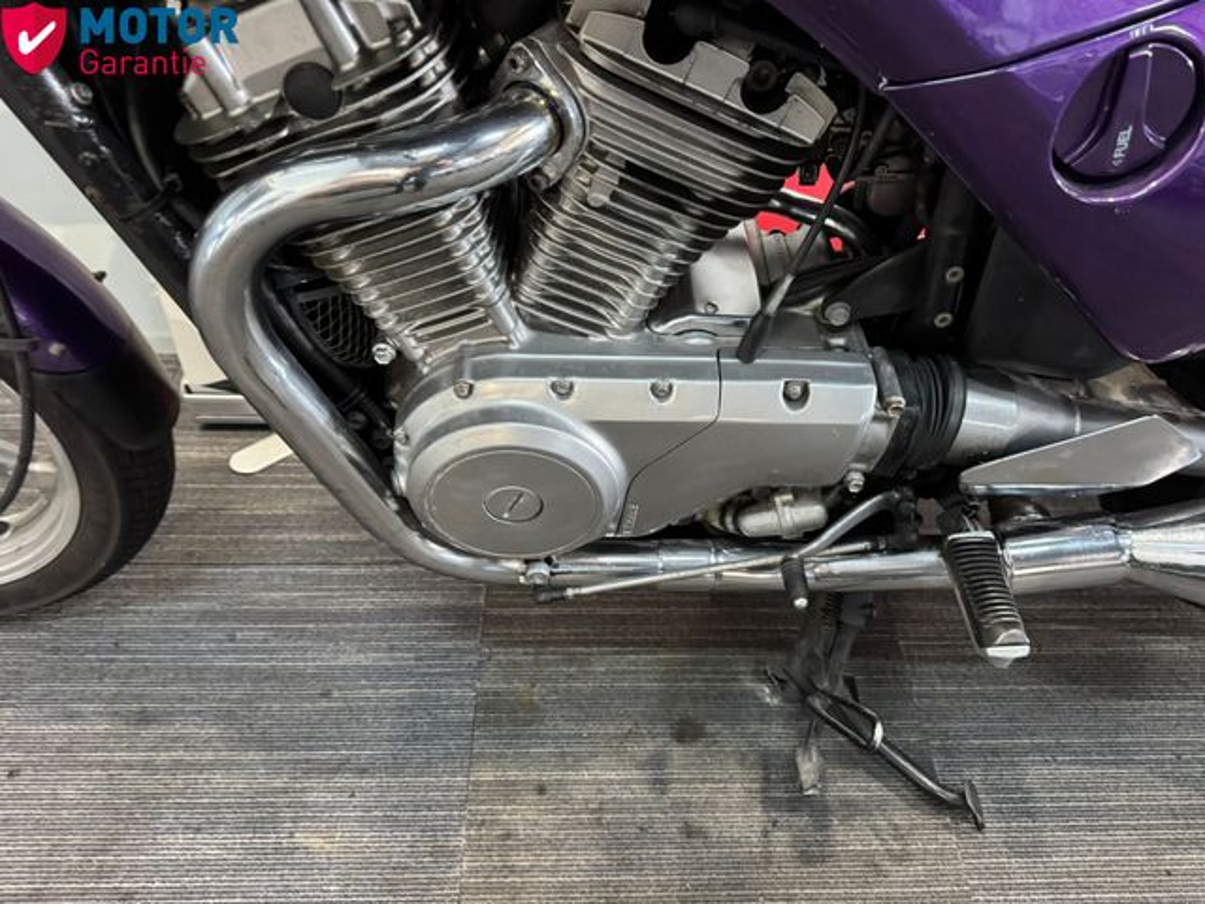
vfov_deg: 56.8
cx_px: 602
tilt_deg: -47.8
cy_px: 452
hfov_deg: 71.6
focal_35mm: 24
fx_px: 835
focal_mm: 6.76
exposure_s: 1/50
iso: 800
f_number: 1.78
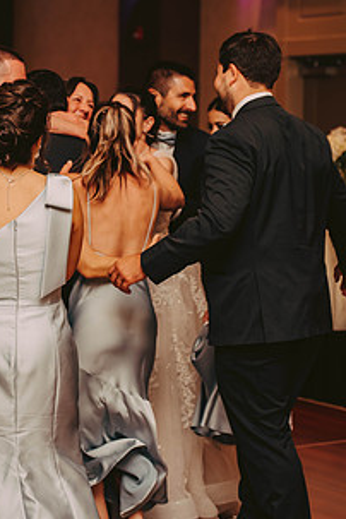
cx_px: 96
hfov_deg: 13.1
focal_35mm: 104
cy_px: 206
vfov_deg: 19.6
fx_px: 1499
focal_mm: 70
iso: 800
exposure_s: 1/60
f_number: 2.8
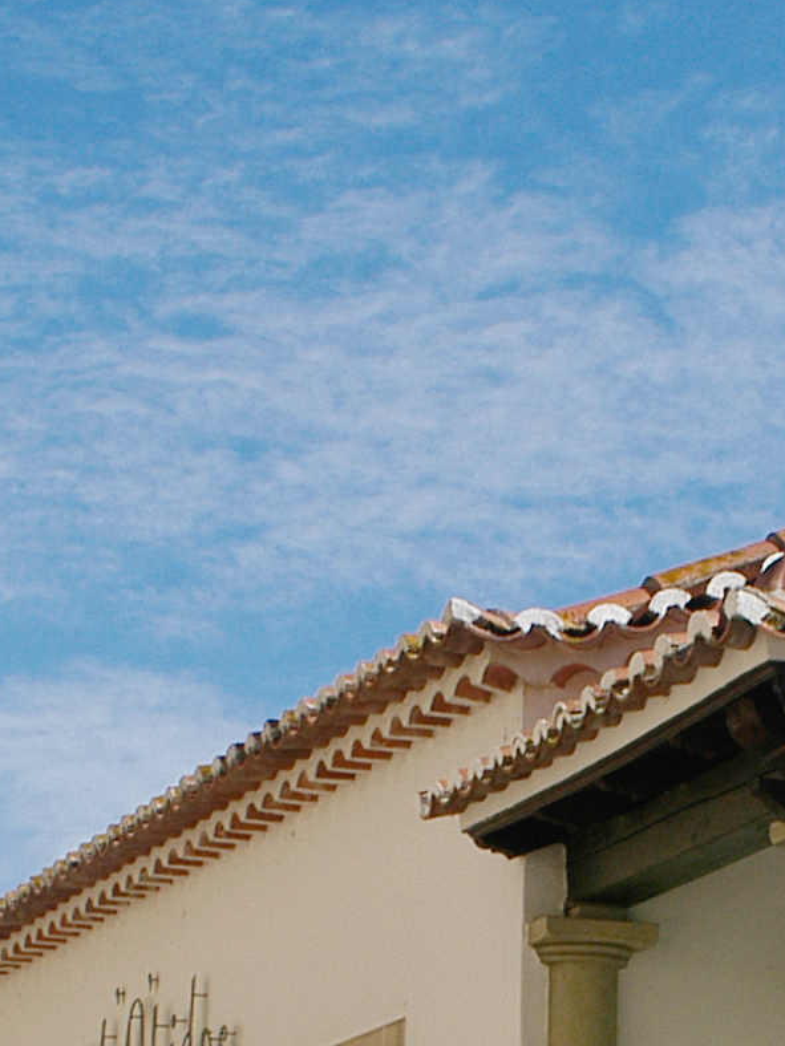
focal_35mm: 154
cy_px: 1088
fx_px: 4656
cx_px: 754
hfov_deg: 9.6
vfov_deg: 12.6
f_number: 13
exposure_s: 1/250
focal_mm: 28
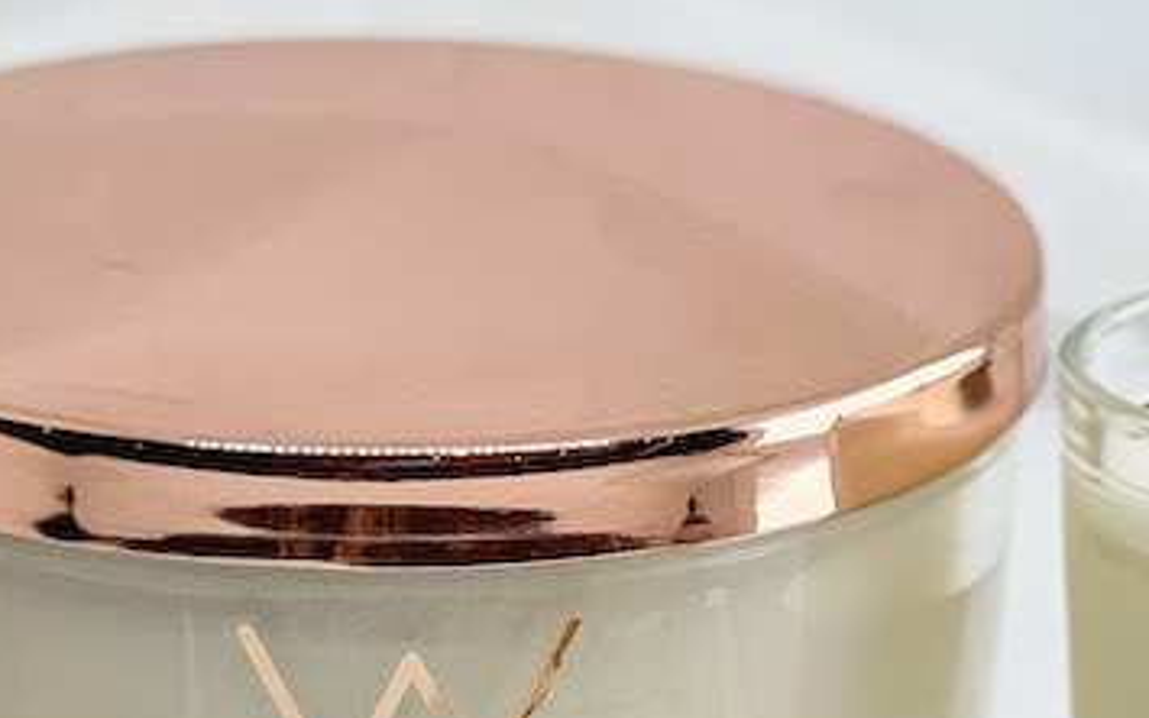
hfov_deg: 9.1
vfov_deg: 5.7
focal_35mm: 230
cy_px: 582
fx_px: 7203
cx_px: 337
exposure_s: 1/120
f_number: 2.8
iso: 64
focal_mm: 9
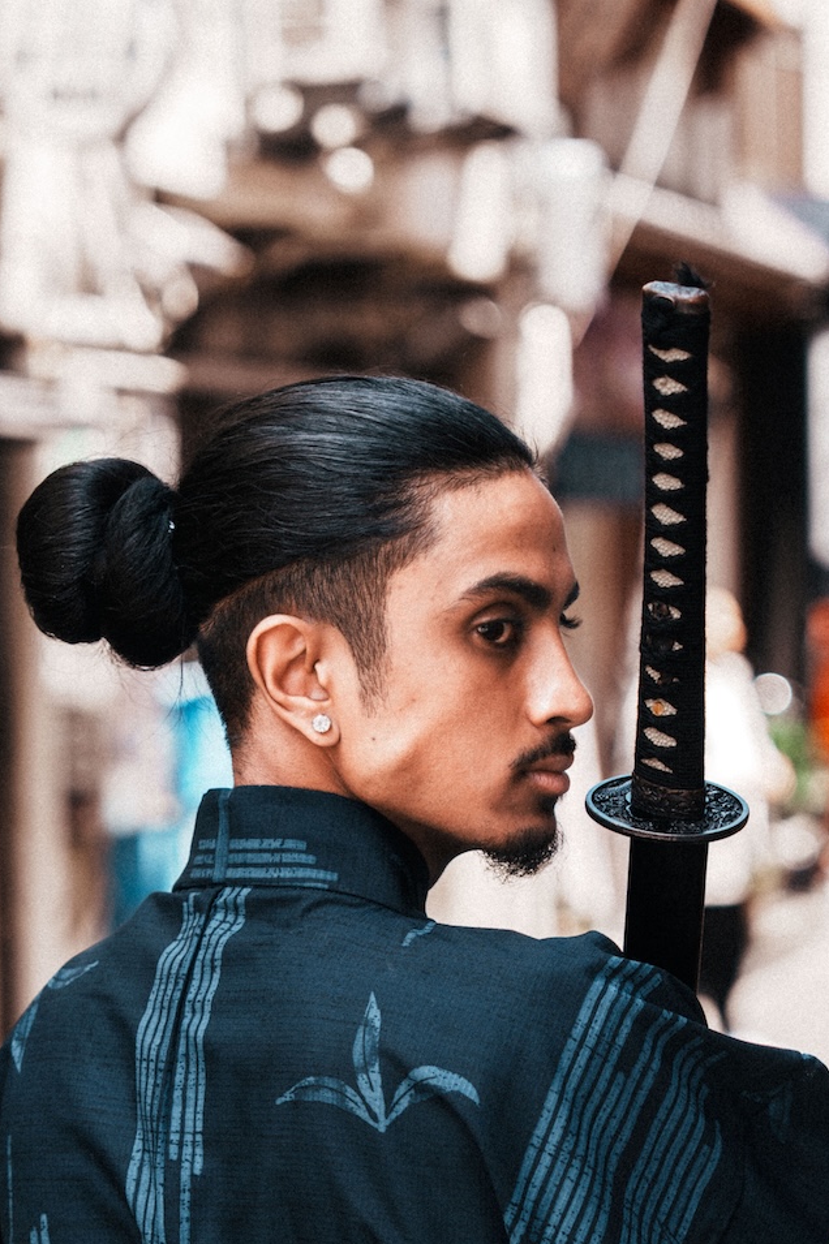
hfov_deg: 10.4
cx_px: 480
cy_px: 983
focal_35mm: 132
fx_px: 4562
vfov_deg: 15.4
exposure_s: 1/160
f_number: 2.8
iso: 100
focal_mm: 70
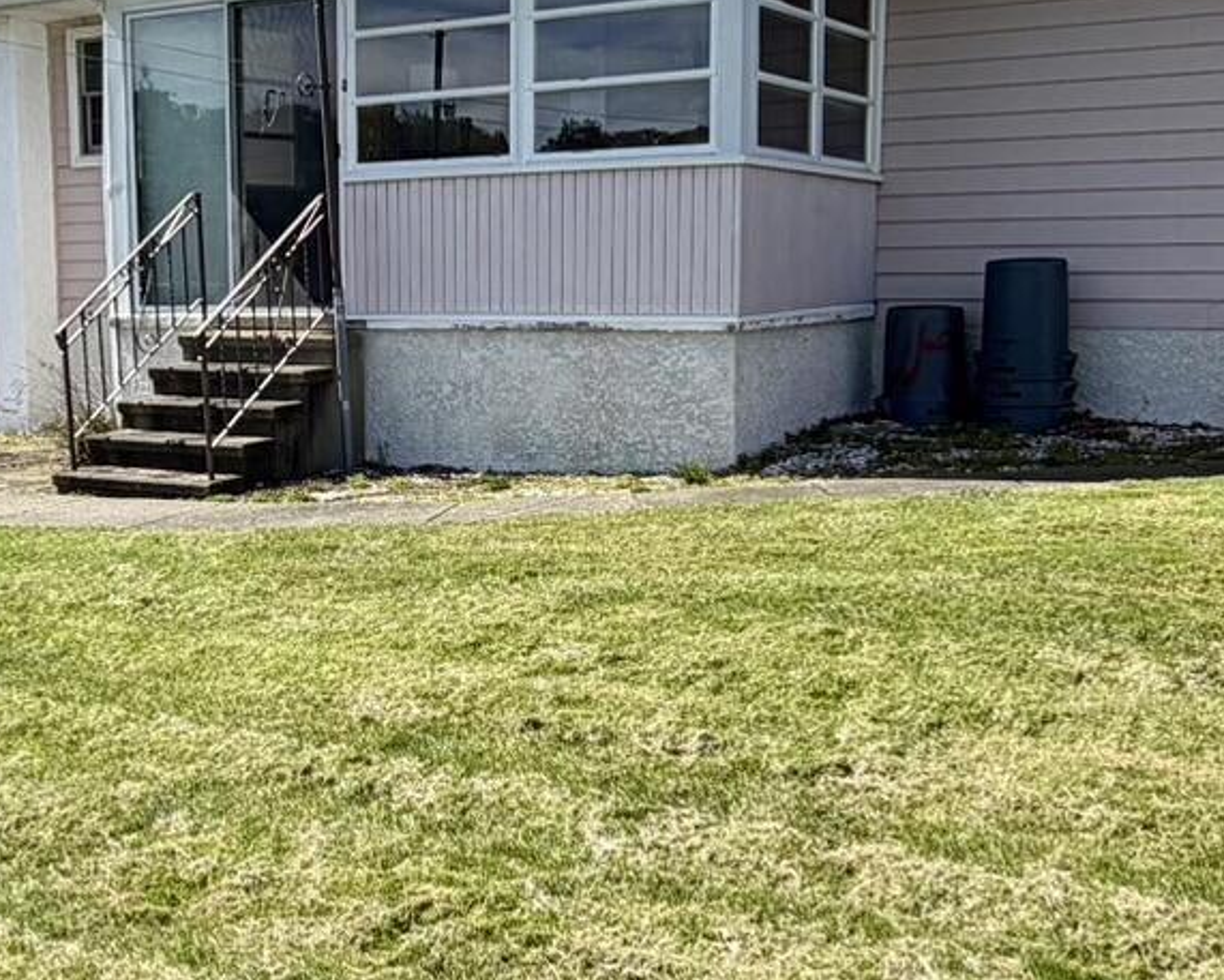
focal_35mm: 49
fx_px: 1775
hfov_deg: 37.8
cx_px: 452
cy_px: 538
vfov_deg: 30.8
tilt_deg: -7.4
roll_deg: +1.5
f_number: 2.2
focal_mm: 2.22
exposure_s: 1/770
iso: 20
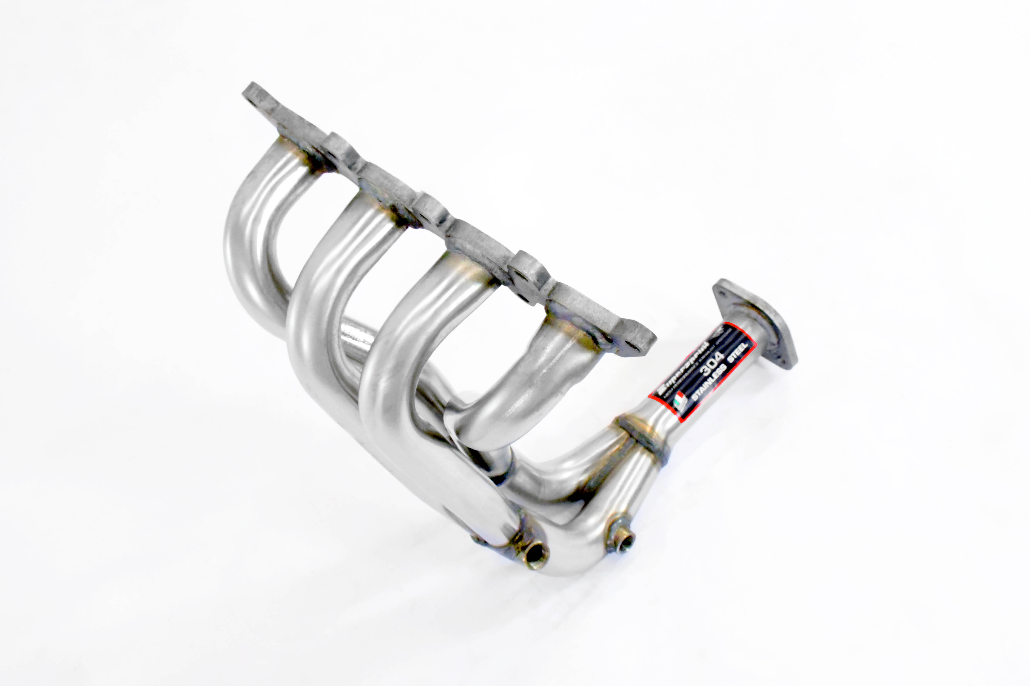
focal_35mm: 33
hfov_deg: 57.2
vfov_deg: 40.0
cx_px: 515
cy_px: 343
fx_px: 944
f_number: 14
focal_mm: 22
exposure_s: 1/160
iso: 5000
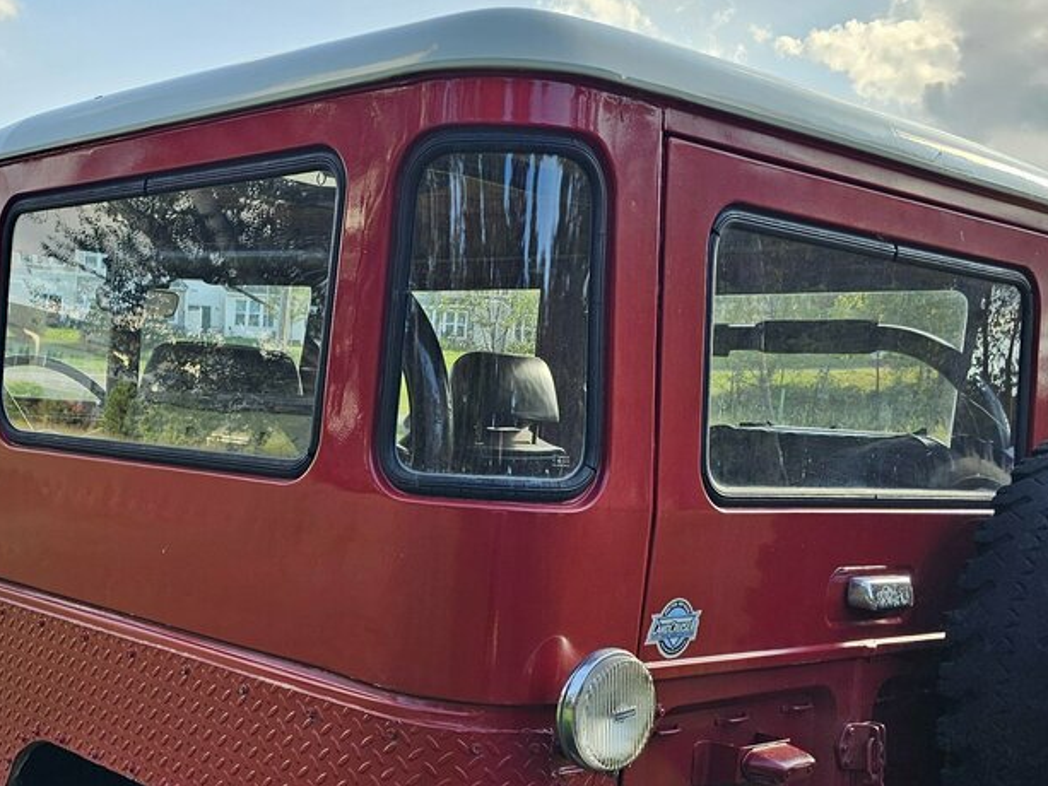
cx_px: 186
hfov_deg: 40.1
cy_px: 600
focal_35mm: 45
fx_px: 1363
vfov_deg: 31.6
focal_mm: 6.3
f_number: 1.7
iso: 20
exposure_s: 1/228
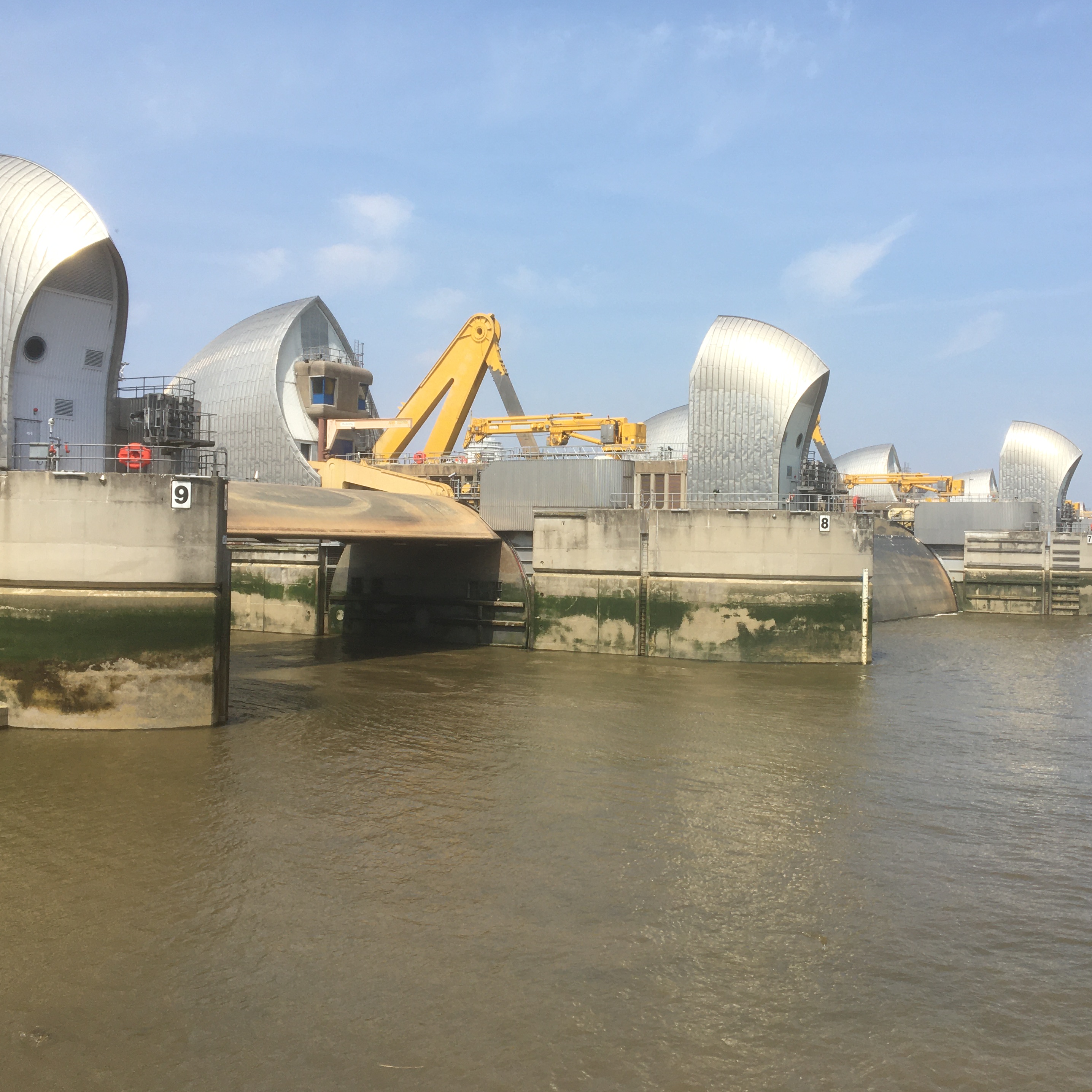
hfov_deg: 45.9
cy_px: 535
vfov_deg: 46.0
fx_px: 1285
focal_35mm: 36
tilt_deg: +0.6
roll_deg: +0.1
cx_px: 627
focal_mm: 4.15
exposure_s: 1/1326
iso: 25
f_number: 2.2
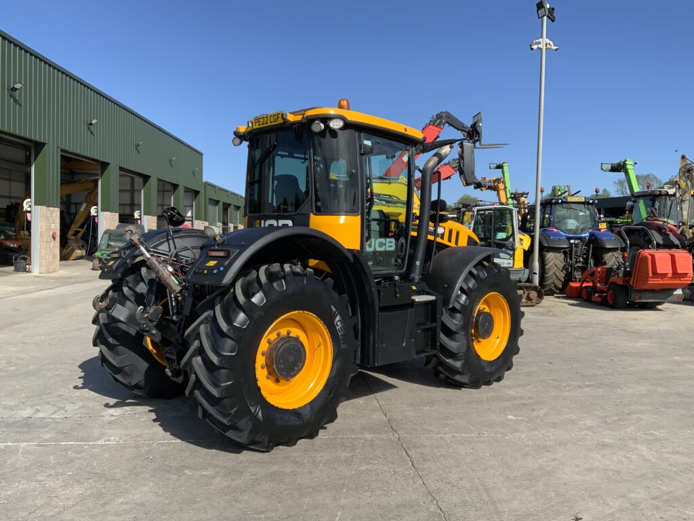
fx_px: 581
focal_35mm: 29
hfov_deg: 61.7
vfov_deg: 48.2
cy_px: 260
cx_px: 347
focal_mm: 3
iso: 16
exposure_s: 1/1626
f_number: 1.8
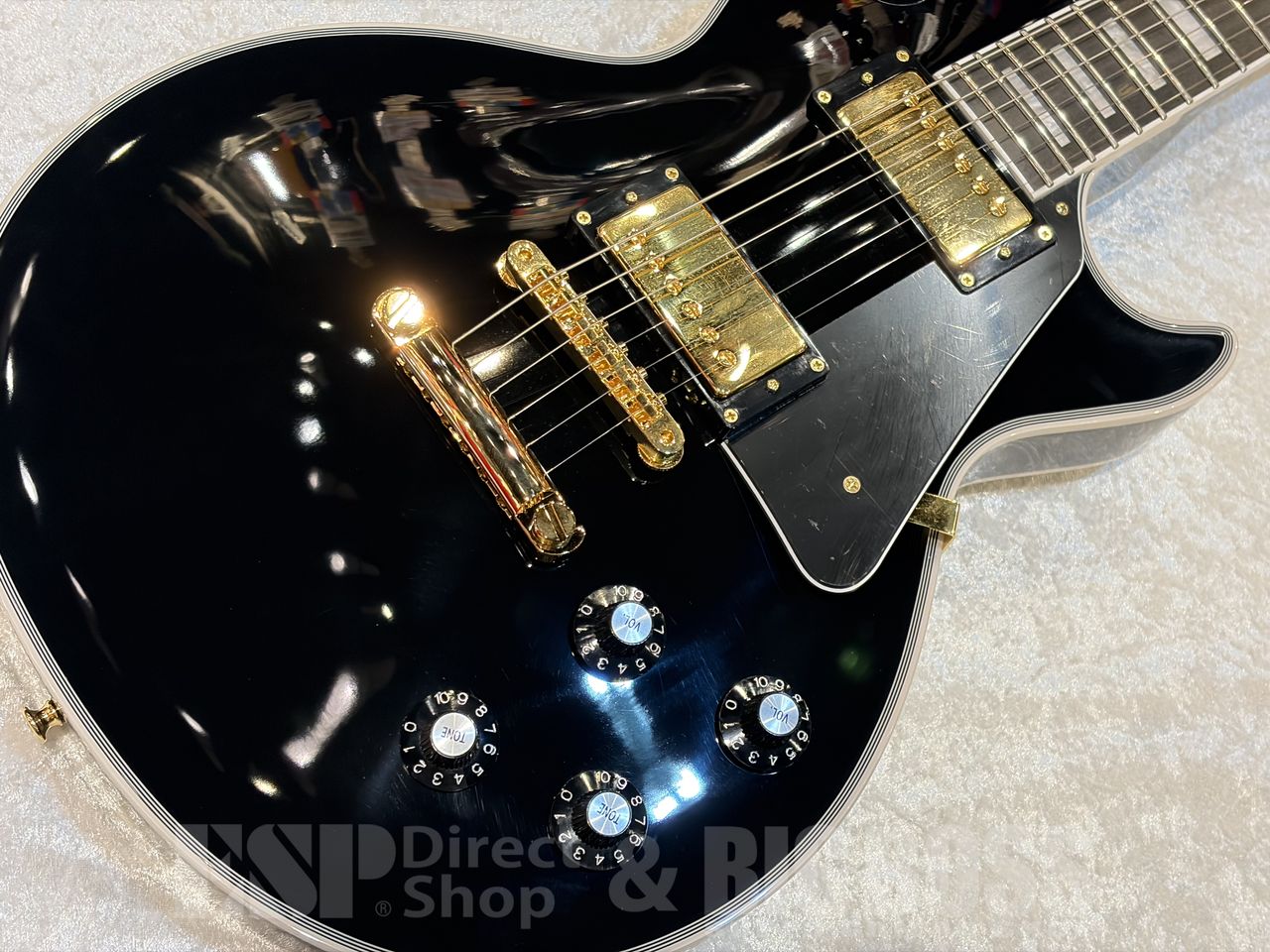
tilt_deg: -62.7
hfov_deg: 36.8
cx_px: 635
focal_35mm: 52
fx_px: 1908
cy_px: 476
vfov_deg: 28.0
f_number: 1.6
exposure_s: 1/40
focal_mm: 5.96
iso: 160
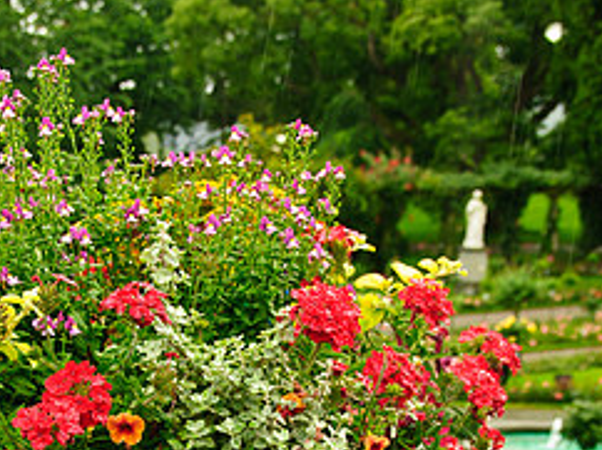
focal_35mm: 97
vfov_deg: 15.0
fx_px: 1685
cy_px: 436
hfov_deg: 20.2
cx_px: 221
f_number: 5.6
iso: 200
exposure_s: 1/90
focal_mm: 28
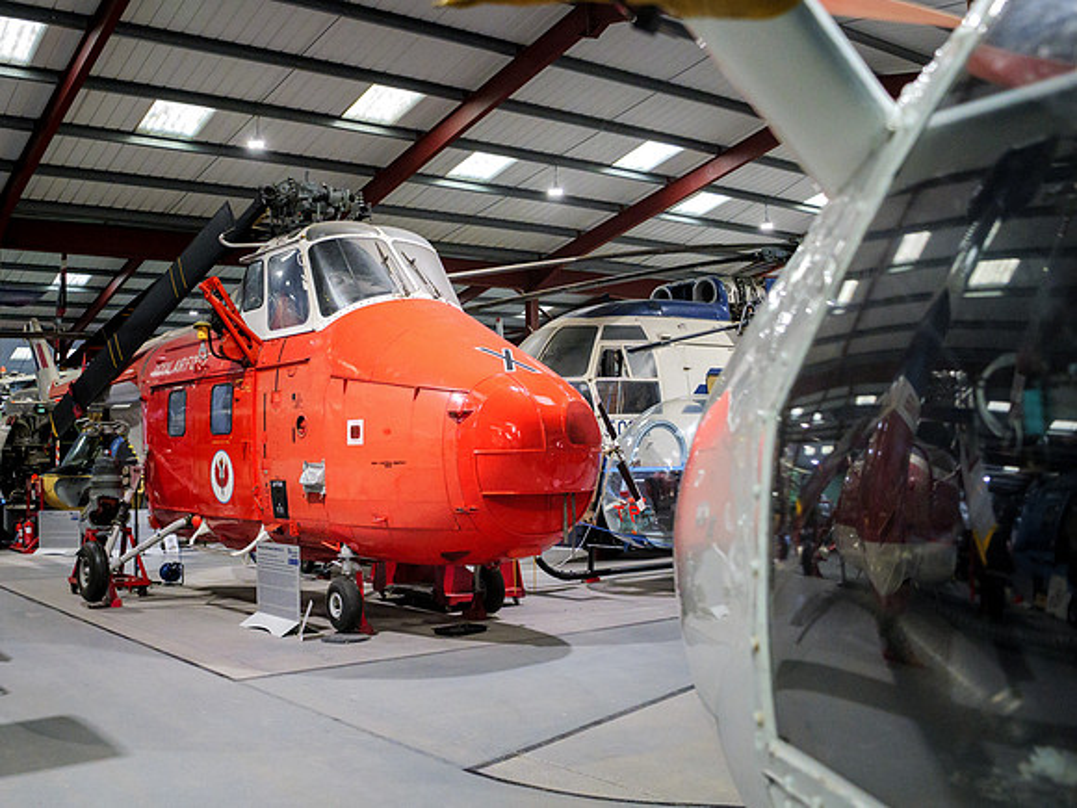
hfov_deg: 50.5
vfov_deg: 39.2
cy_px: 386
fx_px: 1133
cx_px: 433
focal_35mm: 36
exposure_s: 1/60
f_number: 3.3
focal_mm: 15
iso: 2000
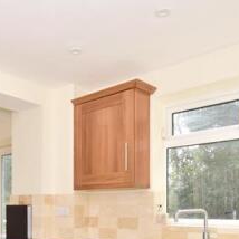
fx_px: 305
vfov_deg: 40.1
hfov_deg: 40.5
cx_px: 37
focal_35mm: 39
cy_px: 208
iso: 200
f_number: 8
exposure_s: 1/200
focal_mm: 10
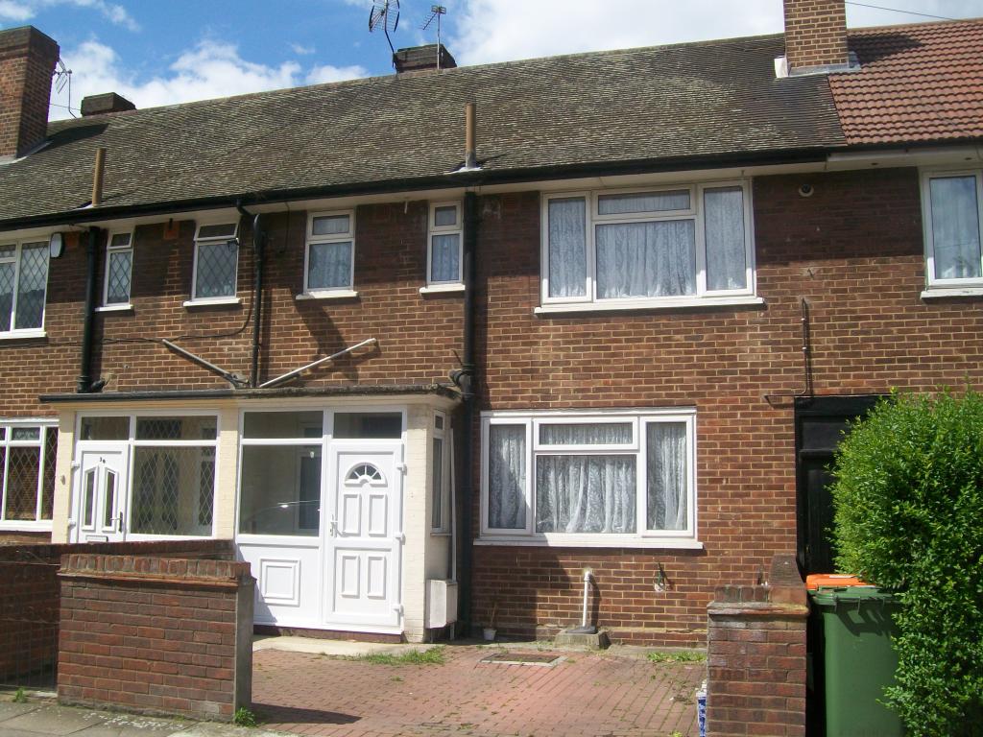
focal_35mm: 34
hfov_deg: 54.0
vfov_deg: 41.8
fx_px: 966
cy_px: 368
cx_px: 492
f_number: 4.9
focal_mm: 6.1
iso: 64
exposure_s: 1/500
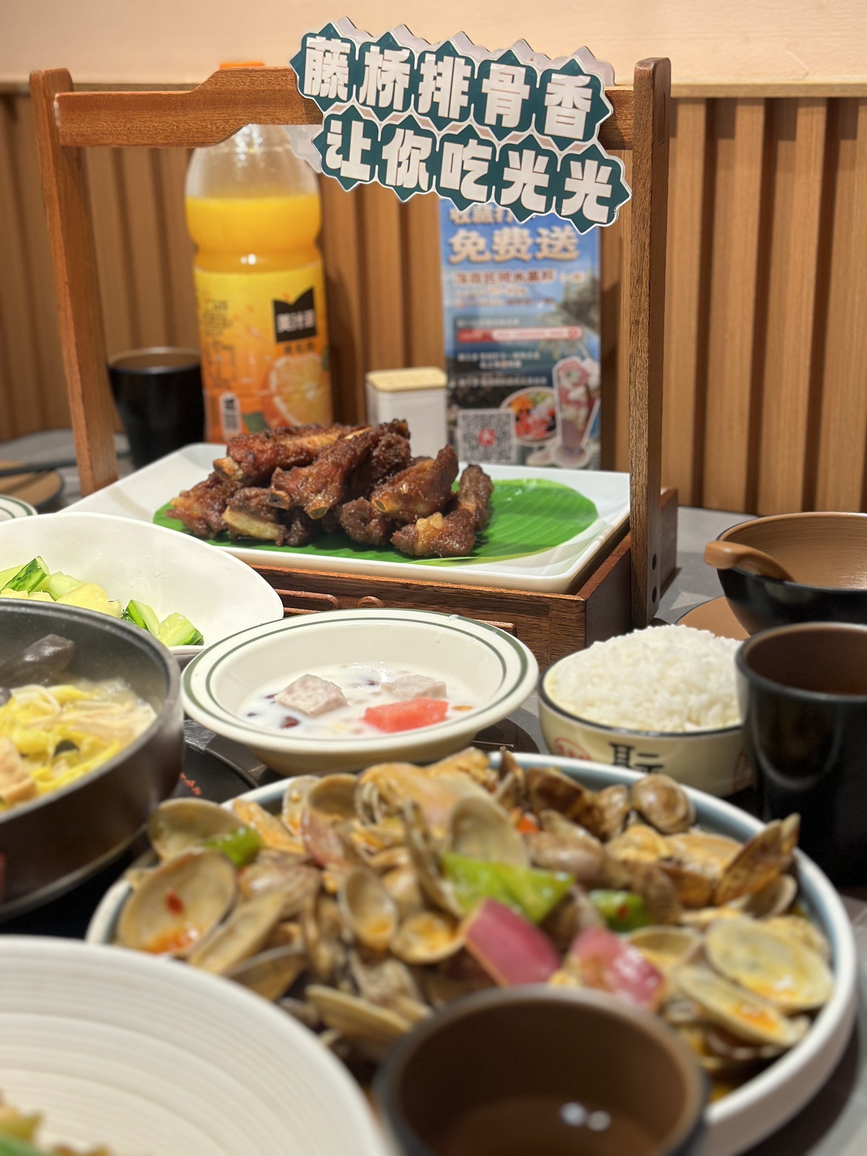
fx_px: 1603
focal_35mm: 48
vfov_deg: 39.7
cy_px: 578
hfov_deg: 30.3
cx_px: 434
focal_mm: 6.86
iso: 160
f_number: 1.78
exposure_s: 1/50
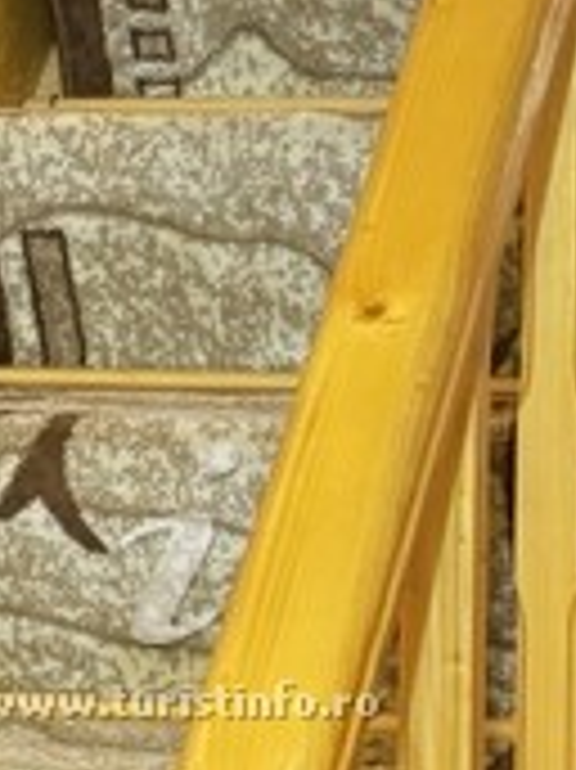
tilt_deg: -5.2
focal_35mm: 144
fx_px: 3199
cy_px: 531
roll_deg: -0.2
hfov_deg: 10.3
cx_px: 135
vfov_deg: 13.7
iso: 1600
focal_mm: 6.76
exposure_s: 1/20
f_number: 1.78
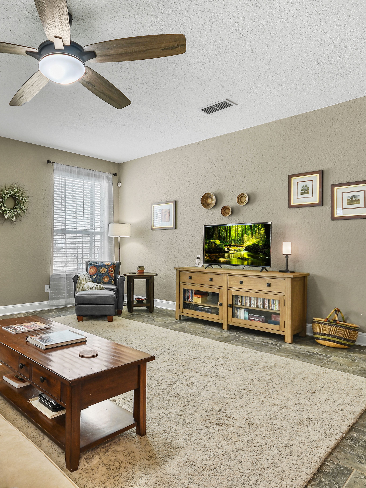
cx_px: 114
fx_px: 310
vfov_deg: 76.4
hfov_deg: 59.3
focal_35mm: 22
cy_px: 243
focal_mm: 10
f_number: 5.6
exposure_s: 1/3
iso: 125
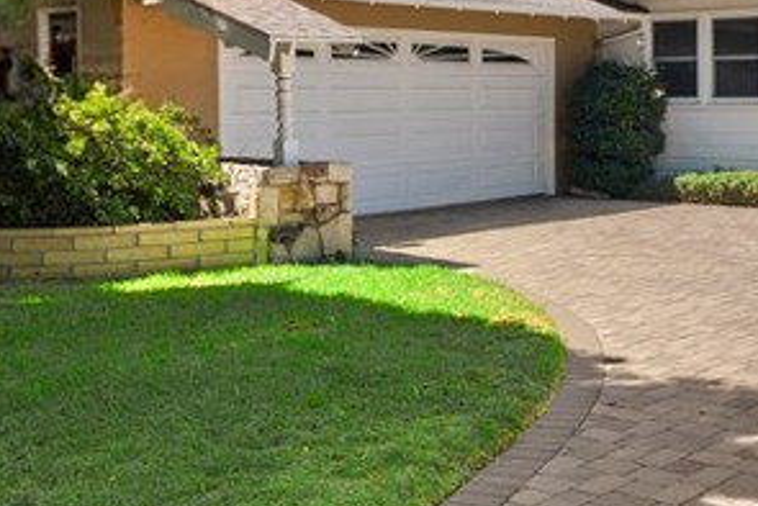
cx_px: 779
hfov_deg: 34.3
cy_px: 99
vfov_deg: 25.6
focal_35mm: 52
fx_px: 1095
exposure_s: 1/13
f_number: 11
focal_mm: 15
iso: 40
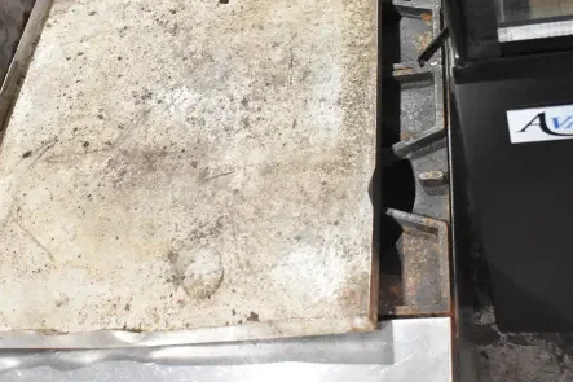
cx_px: 226
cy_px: 134
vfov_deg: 26.0
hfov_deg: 38.2
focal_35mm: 52
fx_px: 822
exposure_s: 1/125
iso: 6400
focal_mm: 25
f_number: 7.1
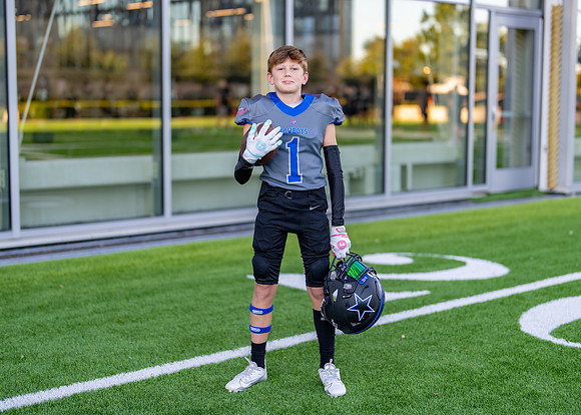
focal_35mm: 61
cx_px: 299
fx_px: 1013
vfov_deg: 23.1
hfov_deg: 32.0
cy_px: 205
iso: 100
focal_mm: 50
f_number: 1.2
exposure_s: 1/640
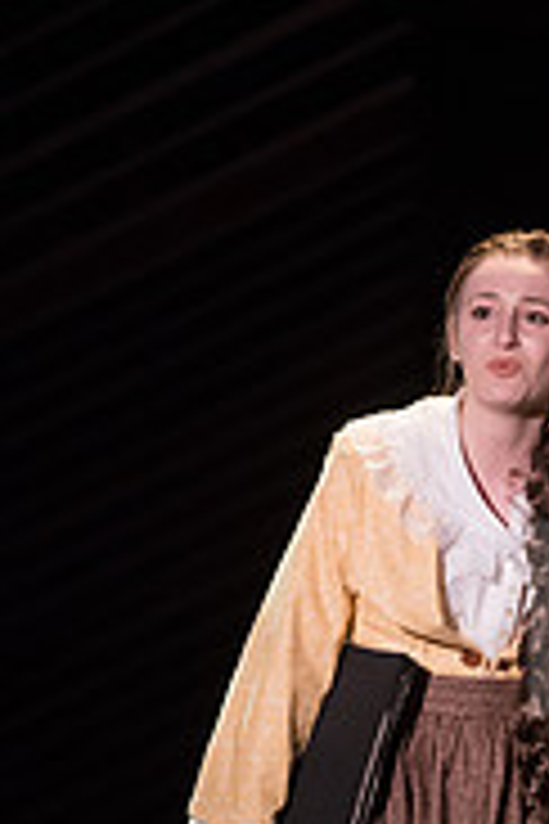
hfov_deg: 2.9
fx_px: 10705
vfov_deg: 4.4
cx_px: 459
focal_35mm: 468
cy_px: 801
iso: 4000
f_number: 2.8
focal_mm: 190
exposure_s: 1/320
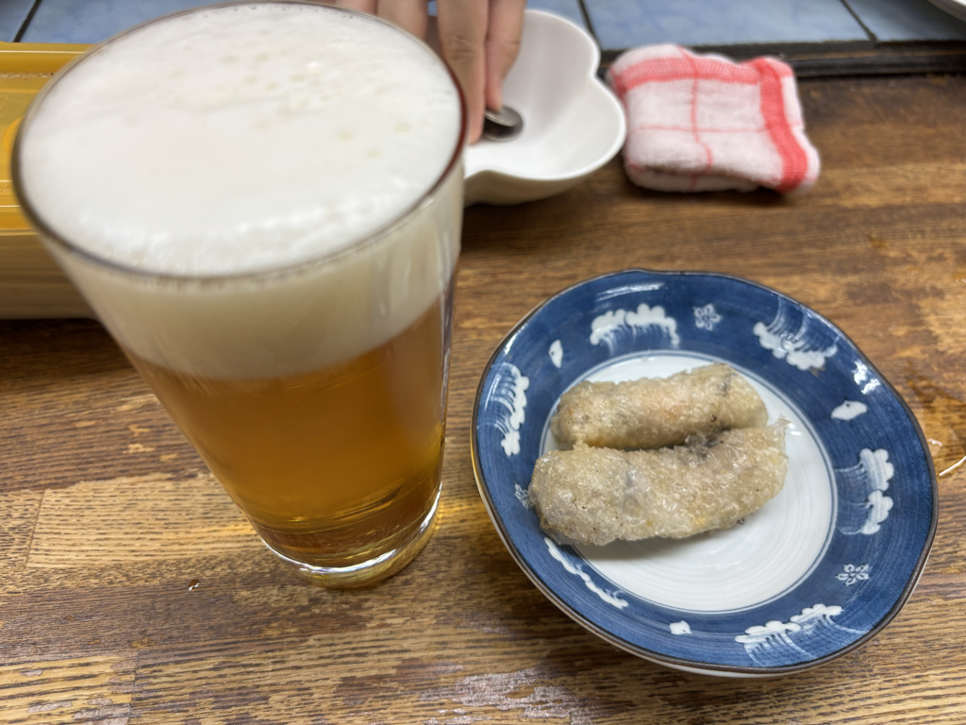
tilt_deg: -51.4
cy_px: 362
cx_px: 483
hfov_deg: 67.3
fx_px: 726
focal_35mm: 26
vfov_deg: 53.1
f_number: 1.6
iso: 80
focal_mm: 5.96
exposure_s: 1/100
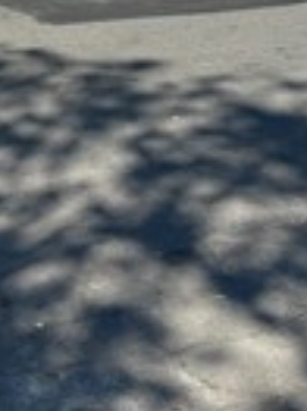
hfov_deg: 12.2
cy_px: -28
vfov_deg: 16.4
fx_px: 1386
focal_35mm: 117
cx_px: -113
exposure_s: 1/2882
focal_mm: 6.86
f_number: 1.78
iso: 80
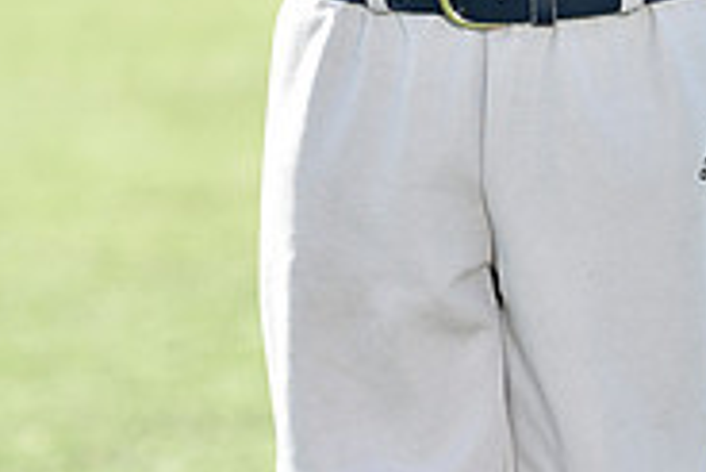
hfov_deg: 3.3
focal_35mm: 629
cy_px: -345
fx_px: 12345
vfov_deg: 2.2
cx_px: 670
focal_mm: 200
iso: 100
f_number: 5.6
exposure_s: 1/160
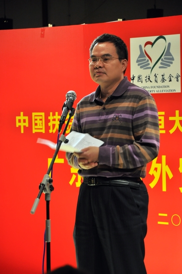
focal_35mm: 158
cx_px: 91
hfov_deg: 8.7
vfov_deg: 13.1
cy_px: 137
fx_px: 1198
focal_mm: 105
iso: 800
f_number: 5.6
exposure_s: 1/8
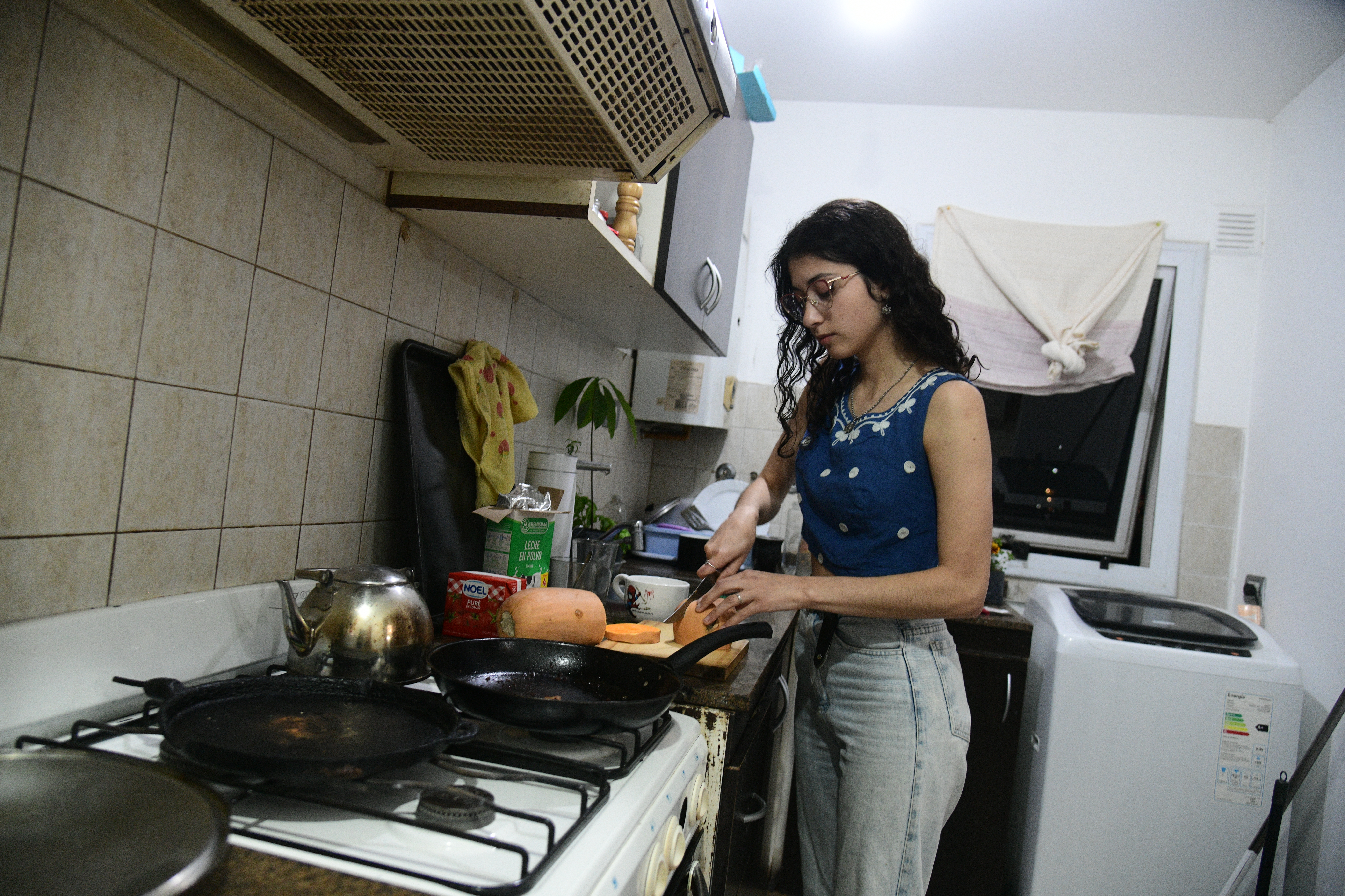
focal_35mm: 24
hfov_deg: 73.7
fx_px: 897
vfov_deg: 53.1
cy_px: 448
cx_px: 672
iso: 2500
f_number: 4
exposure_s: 1/80
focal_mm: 24
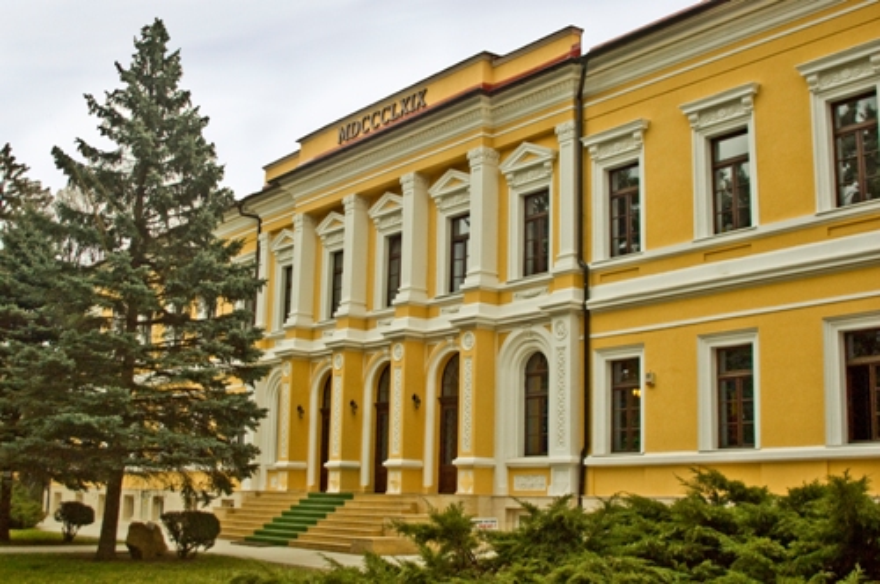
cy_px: 292
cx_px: 440
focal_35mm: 42
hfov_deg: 46.5
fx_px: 1025
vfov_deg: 31.8
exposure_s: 1/1600
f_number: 3.5
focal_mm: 28
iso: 320
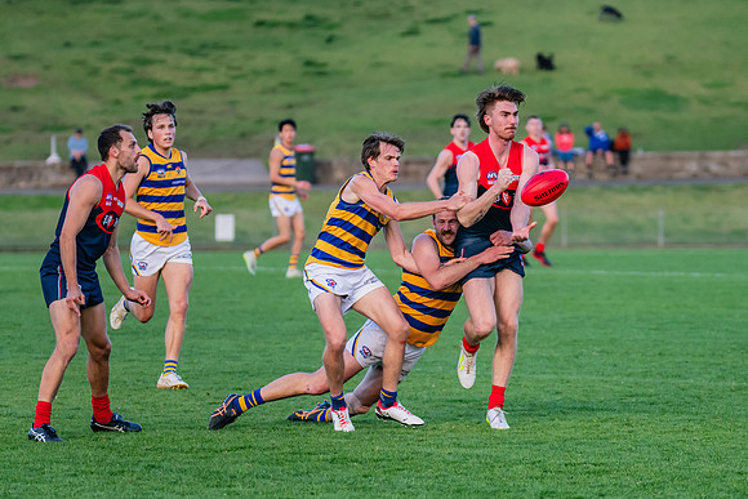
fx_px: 6298
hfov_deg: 6.8
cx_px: 520
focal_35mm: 303
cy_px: 310
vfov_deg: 4.5
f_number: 4
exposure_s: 1/1250
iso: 1250
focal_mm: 210
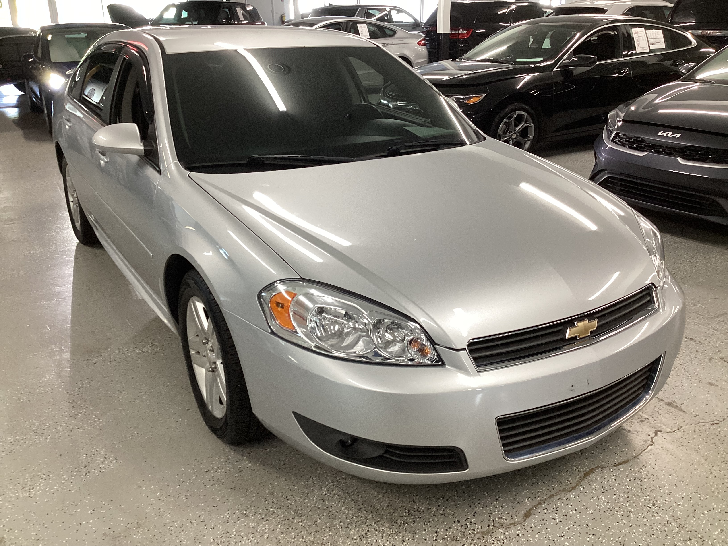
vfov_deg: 45.4
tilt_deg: -24.0
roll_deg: +0.7
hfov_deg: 58.4
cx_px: 364
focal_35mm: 31
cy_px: 273
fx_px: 652
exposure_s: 1/50
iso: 125
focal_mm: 3.3
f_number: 2.4
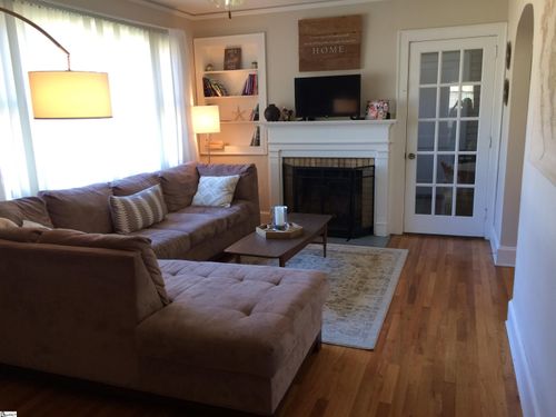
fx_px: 466
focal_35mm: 29
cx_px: 278
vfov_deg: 48.2
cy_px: 208
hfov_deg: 61.7
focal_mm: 4.15
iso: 64
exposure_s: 1/30
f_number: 2.2
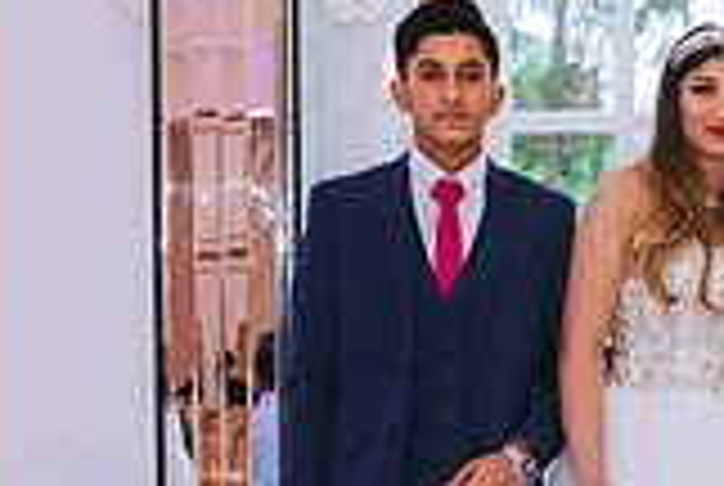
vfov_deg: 14.1
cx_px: 823
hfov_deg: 19.9
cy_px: 394
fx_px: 1954
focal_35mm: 97
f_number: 2.8
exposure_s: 1/200
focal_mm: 27
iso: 800
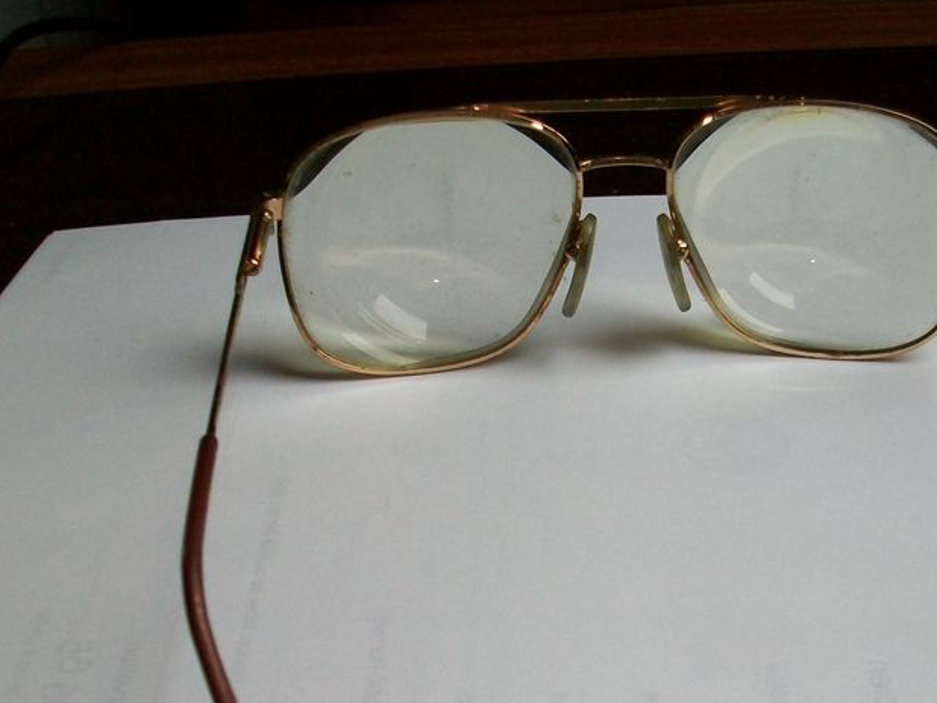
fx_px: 1489
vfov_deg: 26.3
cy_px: 505
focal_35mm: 55
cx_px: 616
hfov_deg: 34.6
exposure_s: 1/60
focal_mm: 5.7
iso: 120
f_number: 2.8
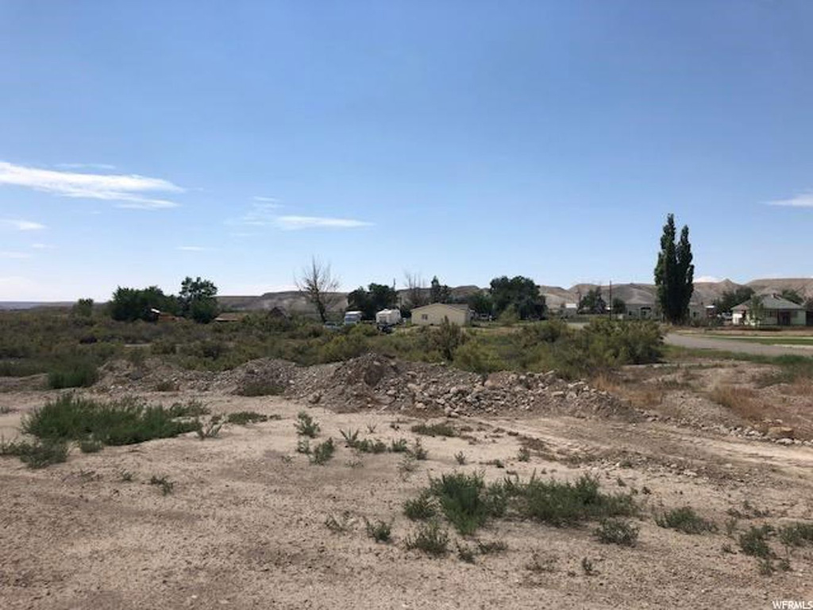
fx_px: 658
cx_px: 406
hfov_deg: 63.4
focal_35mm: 28
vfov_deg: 49.7
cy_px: 305
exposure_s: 1/4367
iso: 25
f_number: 1.8
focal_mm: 3.99
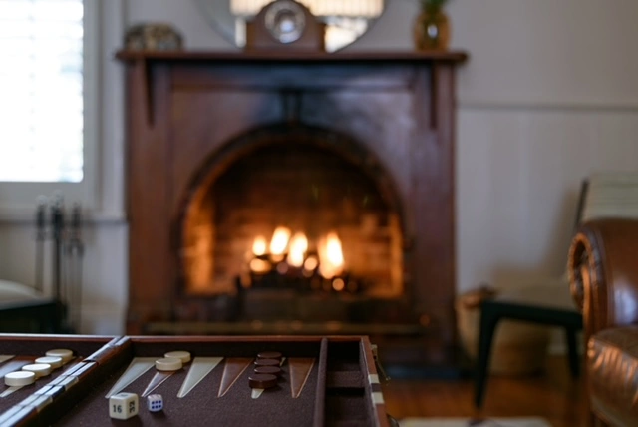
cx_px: 319
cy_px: 214
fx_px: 745
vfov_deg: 32.0
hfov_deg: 46.4
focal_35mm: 42
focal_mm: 42
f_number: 2.8
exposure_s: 1/3
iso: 100
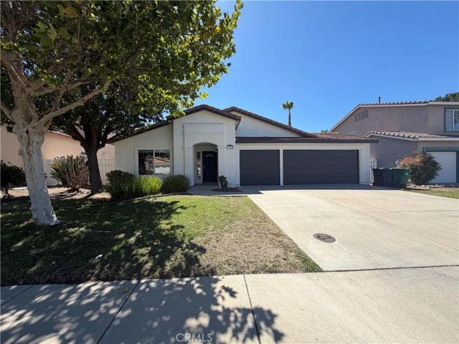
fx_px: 186
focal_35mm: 14
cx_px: 230
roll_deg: +0.9
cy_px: 172
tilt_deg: +0.4
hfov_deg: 102.1
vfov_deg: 85.7
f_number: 2.2
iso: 25
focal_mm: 2.22
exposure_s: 1/770
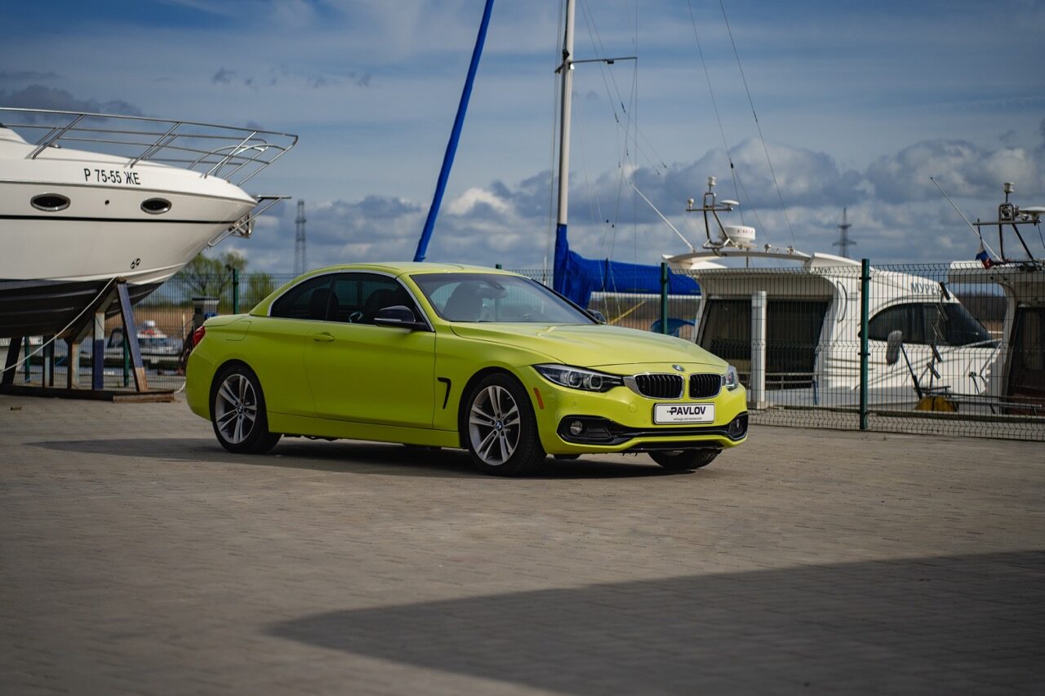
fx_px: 2177
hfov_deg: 27.0
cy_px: 348
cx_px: 522
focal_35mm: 75
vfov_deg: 18.2
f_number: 2.8
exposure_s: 1/2000
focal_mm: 75
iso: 125
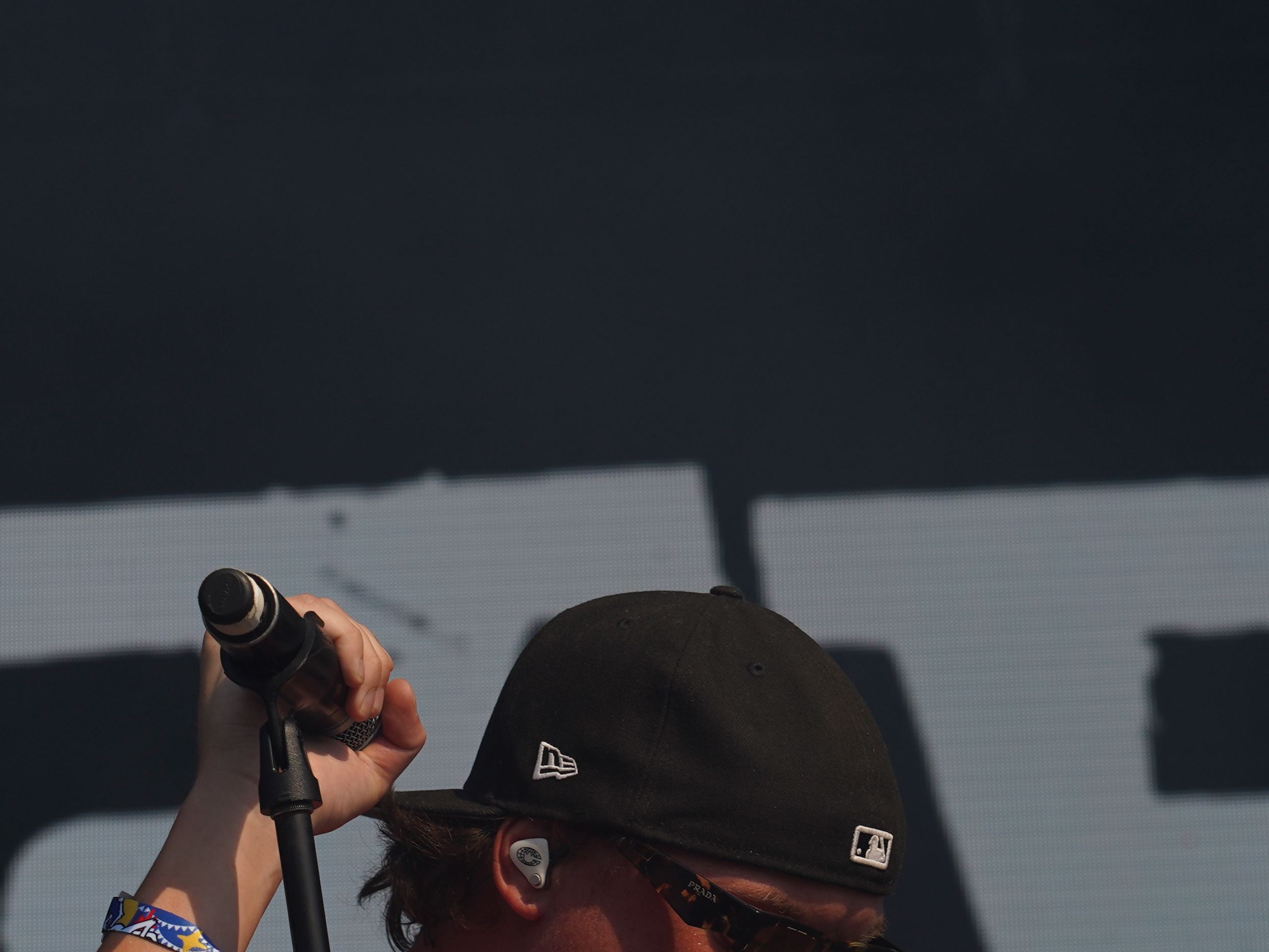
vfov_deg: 6.1
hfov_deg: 8.1
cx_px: 343
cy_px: 782
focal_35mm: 243
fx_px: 8909
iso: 100
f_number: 8
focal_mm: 105
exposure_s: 1/640
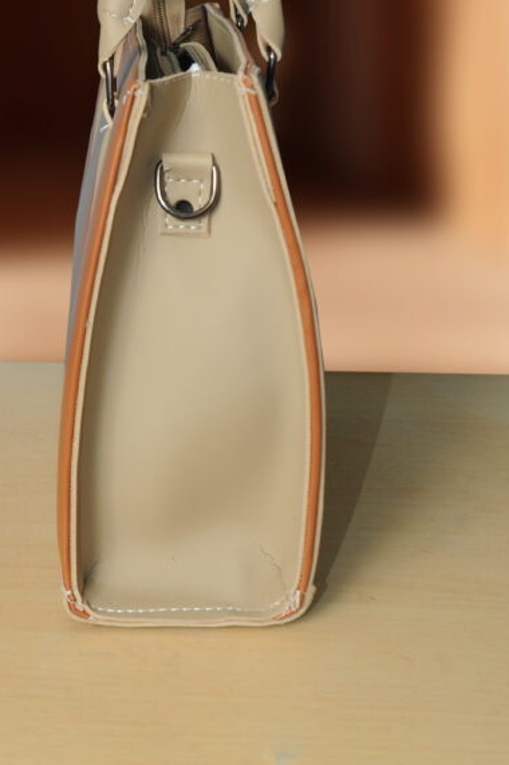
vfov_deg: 32.6
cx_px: 190
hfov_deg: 22.5
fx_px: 1274
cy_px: 166
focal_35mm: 60
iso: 500
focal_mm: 38
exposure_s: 1/160
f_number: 7.1
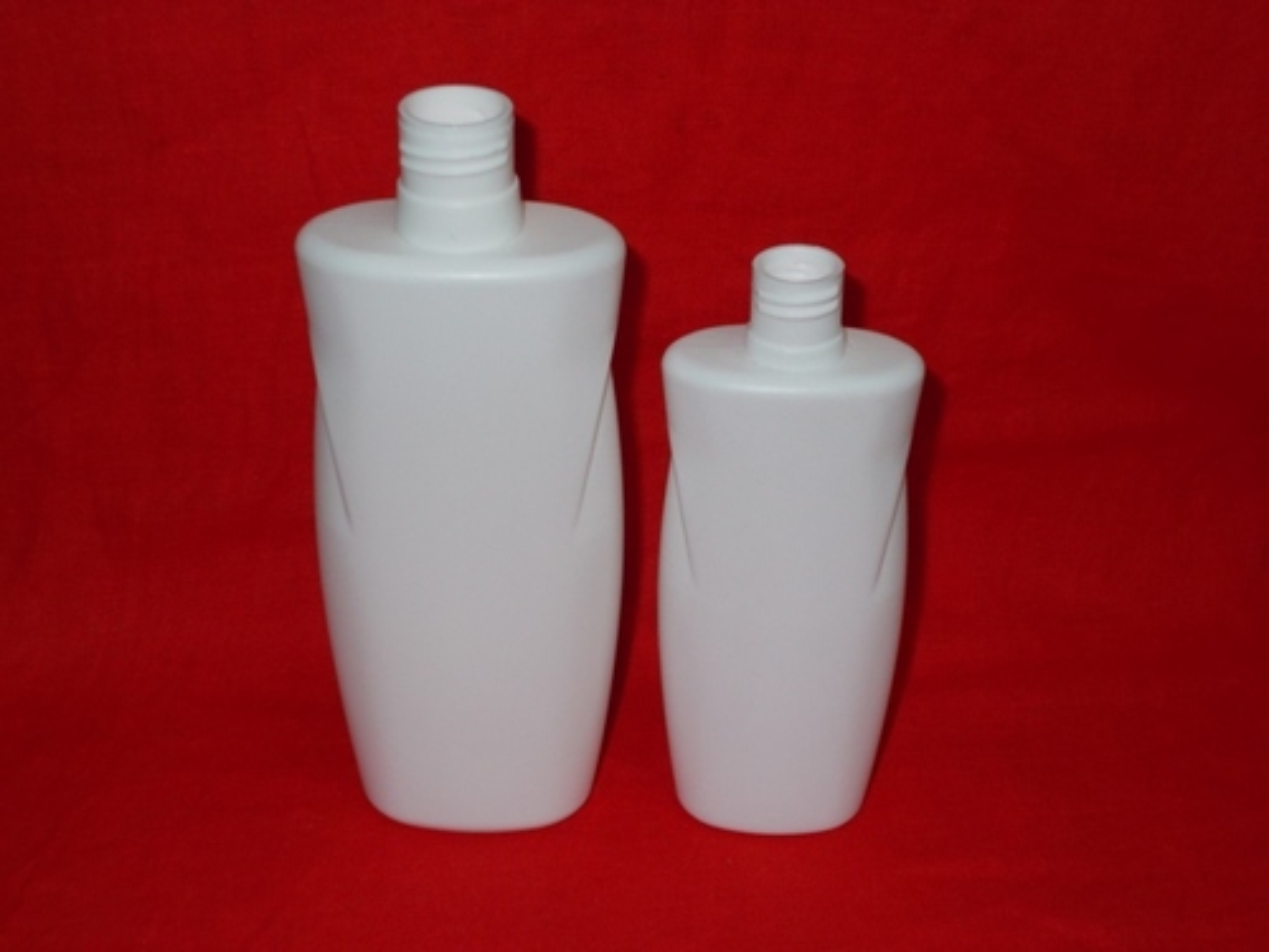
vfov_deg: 25.2
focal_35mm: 58
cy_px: 476
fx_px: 2126
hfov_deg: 33.2
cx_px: 634
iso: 200
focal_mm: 10.3
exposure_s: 1/30
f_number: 4.9
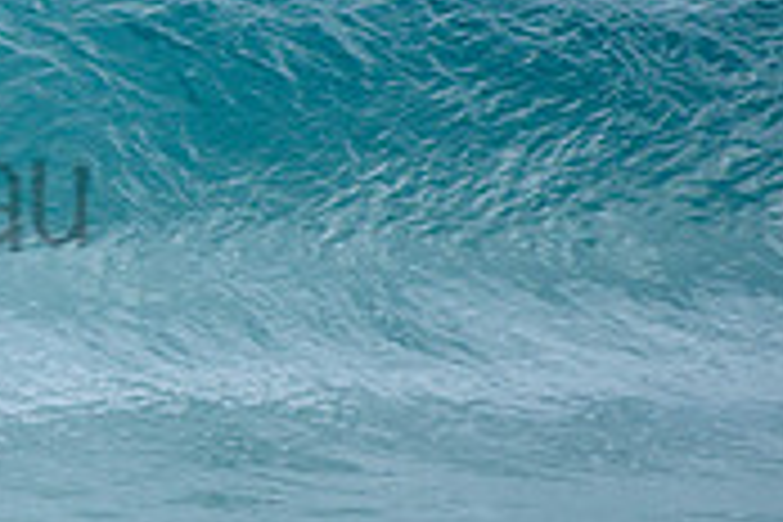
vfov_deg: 0.8
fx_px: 36146
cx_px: -387
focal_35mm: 1662
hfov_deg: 1.2
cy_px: 142
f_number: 5.6
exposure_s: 1/2000
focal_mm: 500
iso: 400
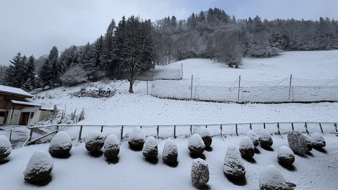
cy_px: 95
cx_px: 173
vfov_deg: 63.9
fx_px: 152
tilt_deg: +12.7
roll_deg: -0.3
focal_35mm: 17
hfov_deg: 95.9
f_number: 2.2
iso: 40
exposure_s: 1/664
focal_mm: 2.22
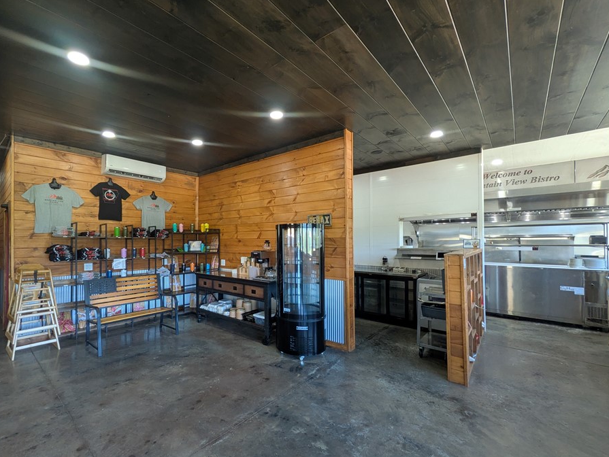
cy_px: 237
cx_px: 264
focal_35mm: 16
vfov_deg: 78.1
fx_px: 282
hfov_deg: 93.9
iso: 90
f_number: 2.2
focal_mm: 1.83
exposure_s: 1/30
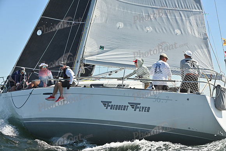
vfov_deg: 19.5
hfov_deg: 28.8
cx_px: 113
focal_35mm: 70
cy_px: 76
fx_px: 440
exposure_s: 1/1250
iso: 250
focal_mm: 70
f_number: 7.1
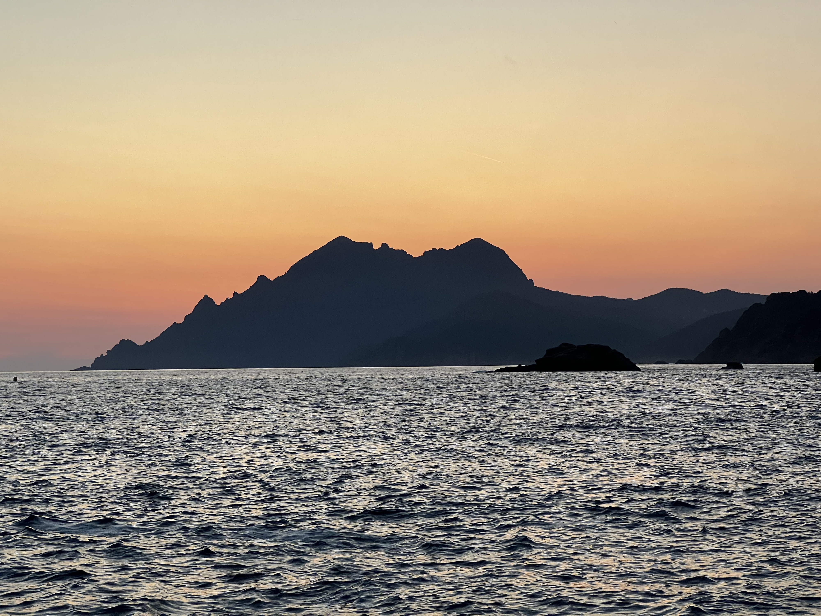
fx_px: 1826
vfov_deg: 19.1
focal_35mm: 77
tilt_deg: +2.6
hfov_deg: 25.3
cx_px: 410
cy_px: 308
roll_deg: +0.7
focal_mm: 9
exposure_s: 1/68
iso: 200
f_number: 2.8
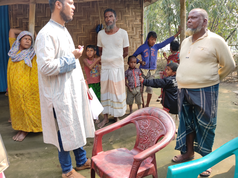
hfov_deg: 91.1
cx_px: 119
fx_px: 117
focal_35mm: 17
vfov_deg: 74.6
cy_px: 89
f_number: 1.79
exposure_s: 1/100
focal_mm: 4.74
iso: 51
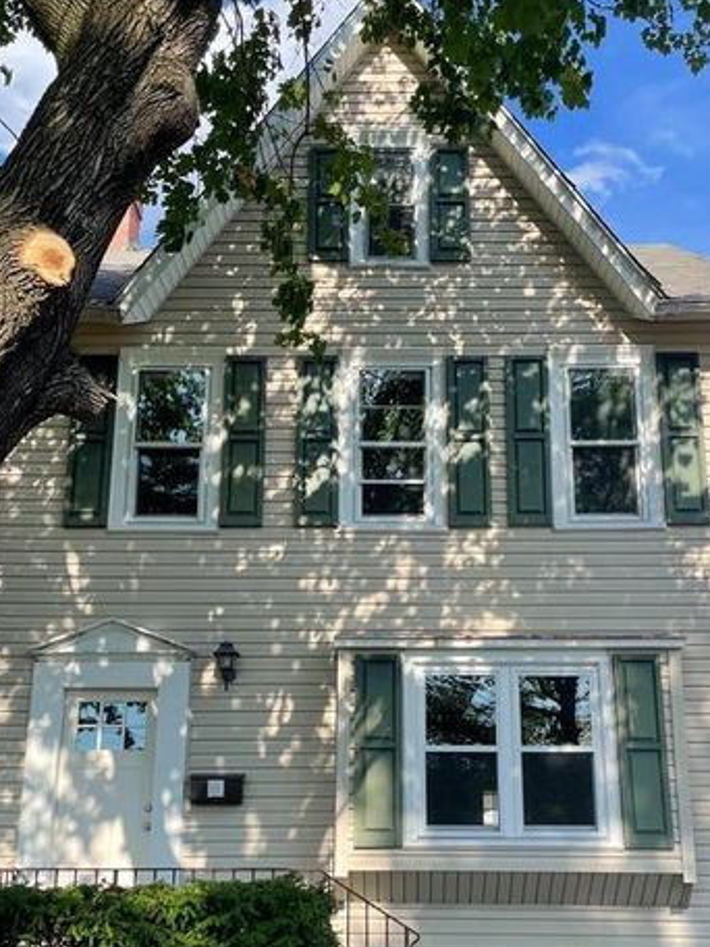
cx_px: 378
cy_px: 622
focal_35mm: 38
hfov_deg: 37.7
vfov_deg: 48.3
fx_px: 1039
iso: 32
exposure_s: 1/1366
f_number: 1.6
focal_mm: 4.2
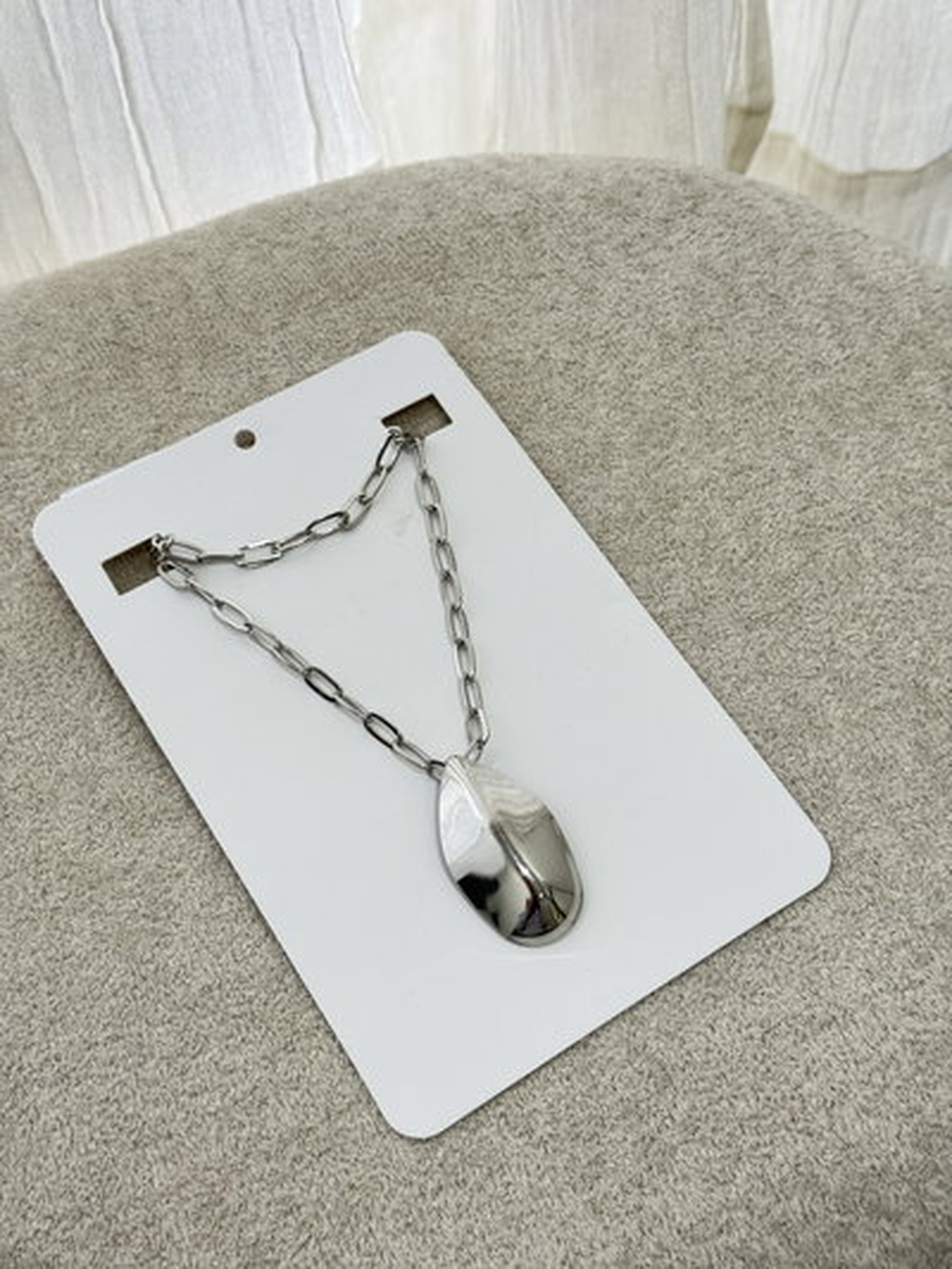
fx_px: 1759
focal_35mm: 48
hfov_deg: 30.3
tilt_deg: -61.3
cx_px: 476
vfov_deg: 39.6
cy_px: 634
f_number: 1.78
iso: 100
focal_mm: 6.76
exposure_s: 1/114
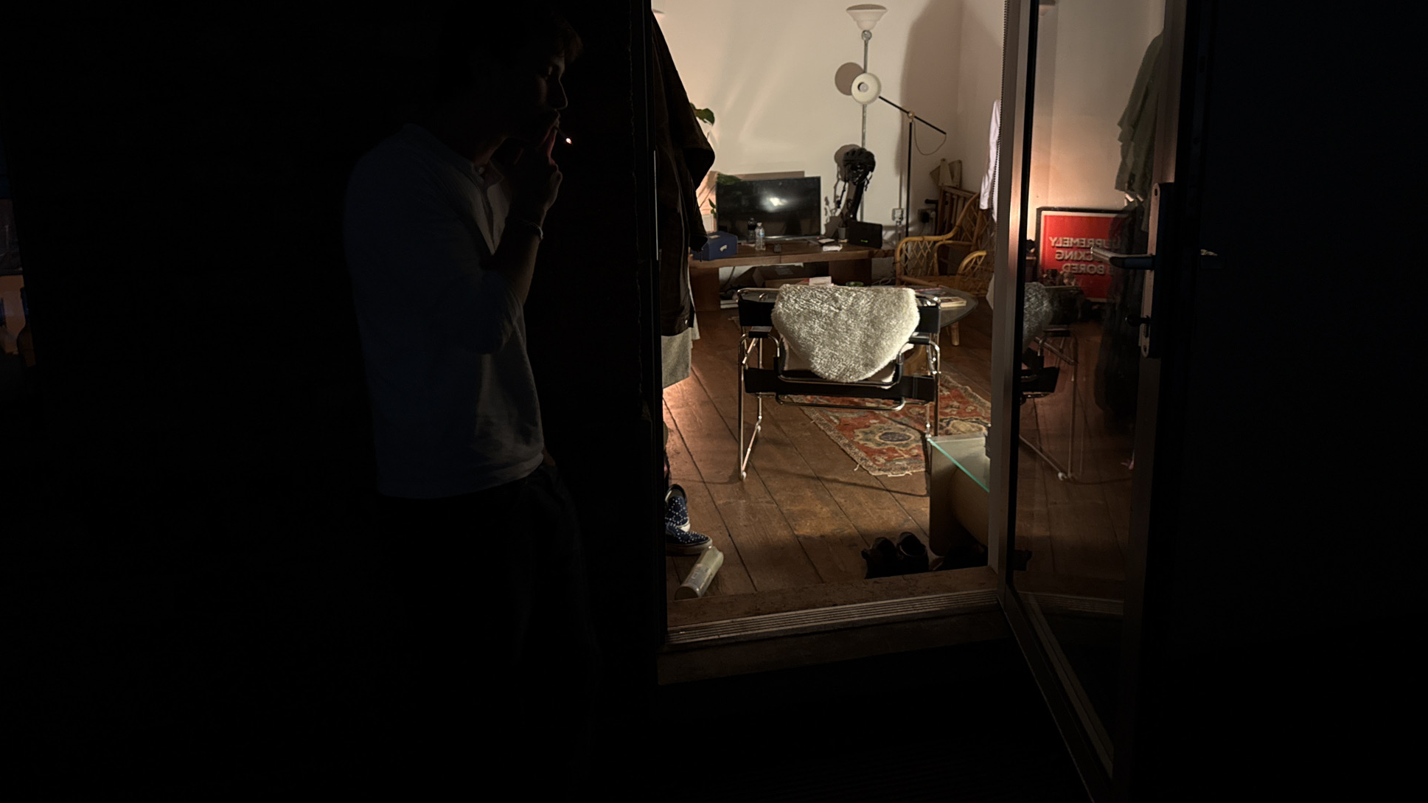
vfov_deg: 42.2
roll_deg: +1.1
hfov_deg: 69.9
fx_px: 1022
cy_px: 254
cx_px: 715
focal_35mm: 27
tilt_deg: -12.0
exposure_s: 1/25
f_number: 1.78
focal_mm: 6.76
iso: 1000
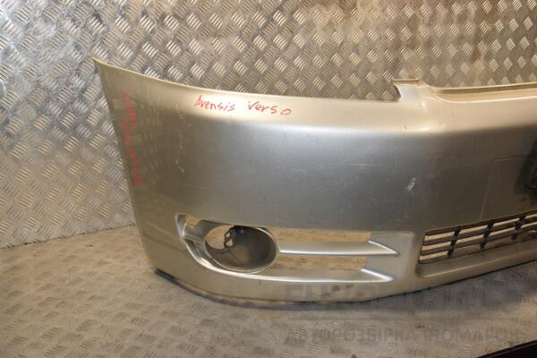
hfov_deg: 49.6
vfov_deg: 34.2
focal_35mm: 39
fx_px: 582
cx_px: 268
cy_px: 179
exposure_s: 1/200
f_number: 10
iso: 800
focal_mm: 26
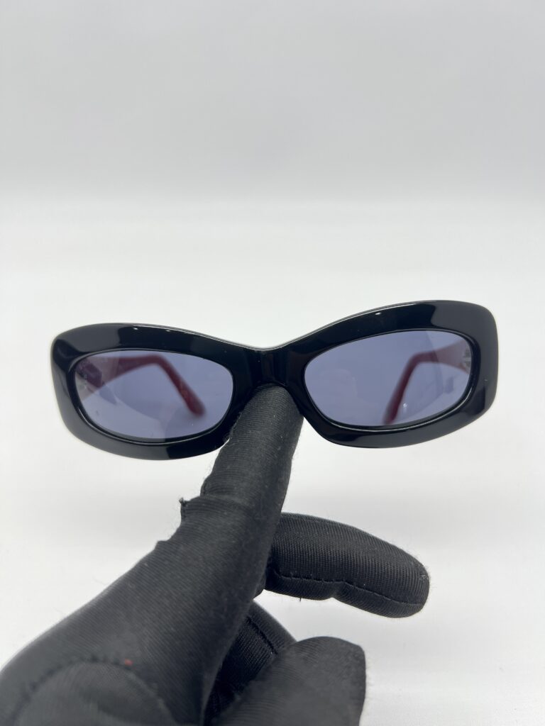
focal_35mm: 26
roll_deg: -0.6
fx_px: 546
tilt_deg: -33.1
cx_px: 272
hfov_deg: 53.1
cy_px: 363
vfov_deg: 67.3
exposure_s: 1/111
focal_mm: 5.7
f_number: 1.5
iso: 32
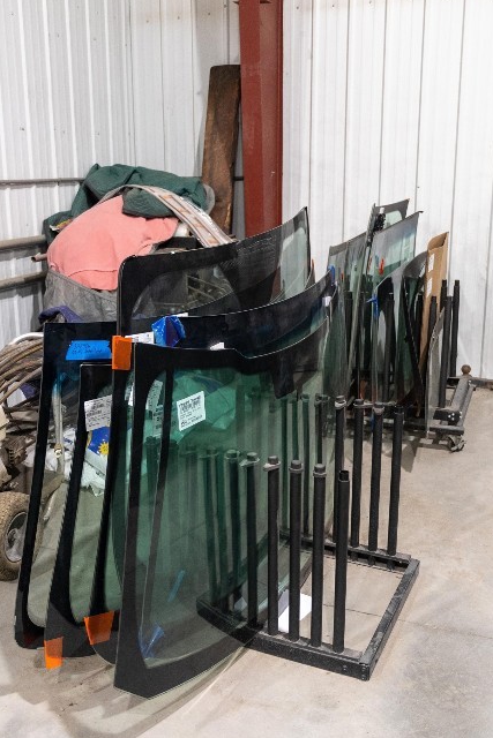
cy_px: 344
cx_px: 238
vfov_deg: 53.1
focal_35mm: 36
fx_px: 739
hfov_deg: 36.9
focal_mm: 20
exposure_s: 1/125
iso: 1100
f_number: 2.8
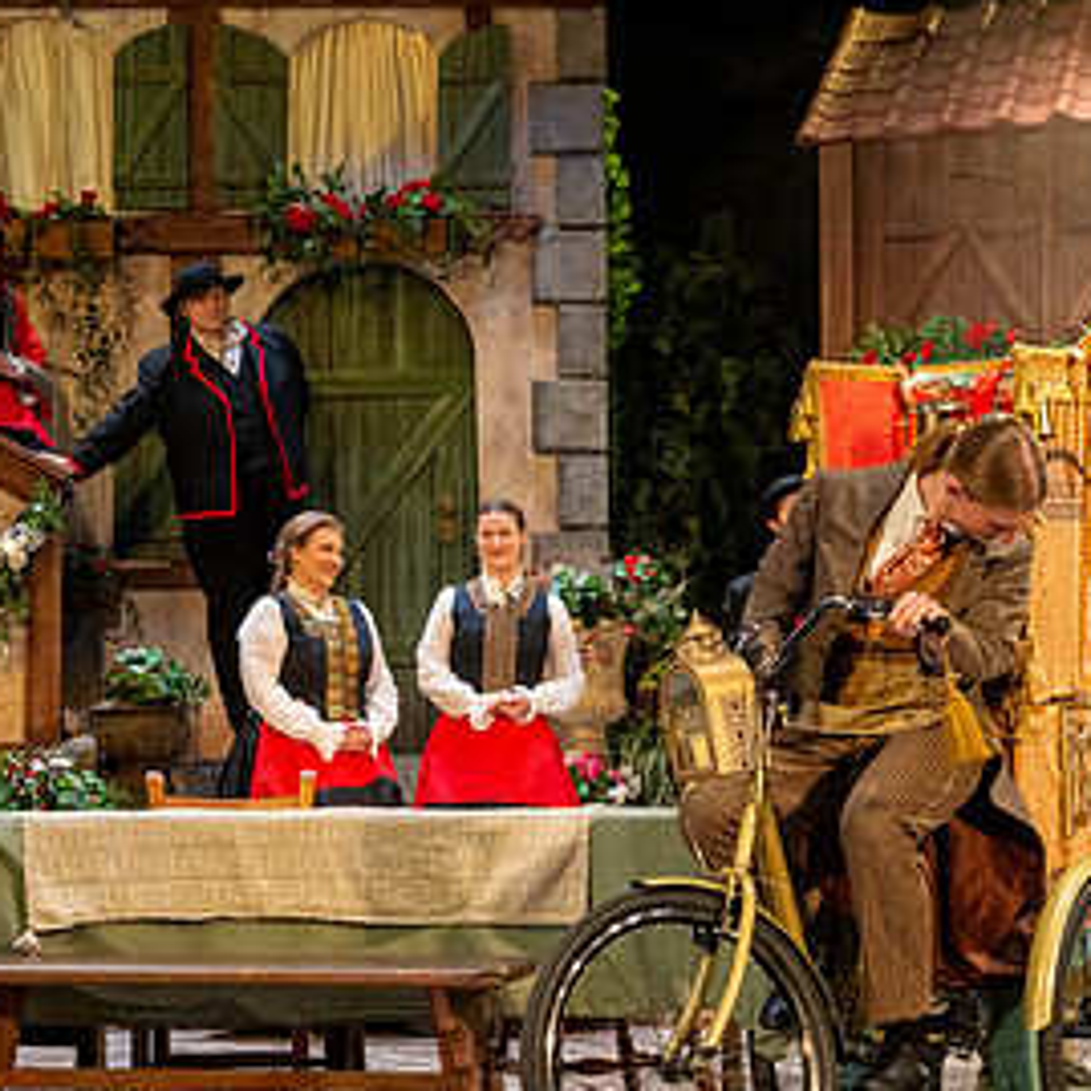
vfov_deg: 19.7
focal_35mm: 88
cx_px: 503
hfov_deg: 19.7
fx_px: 3138
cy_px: 517
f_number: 5.6
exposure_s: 1/160
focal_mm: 48
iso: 1600
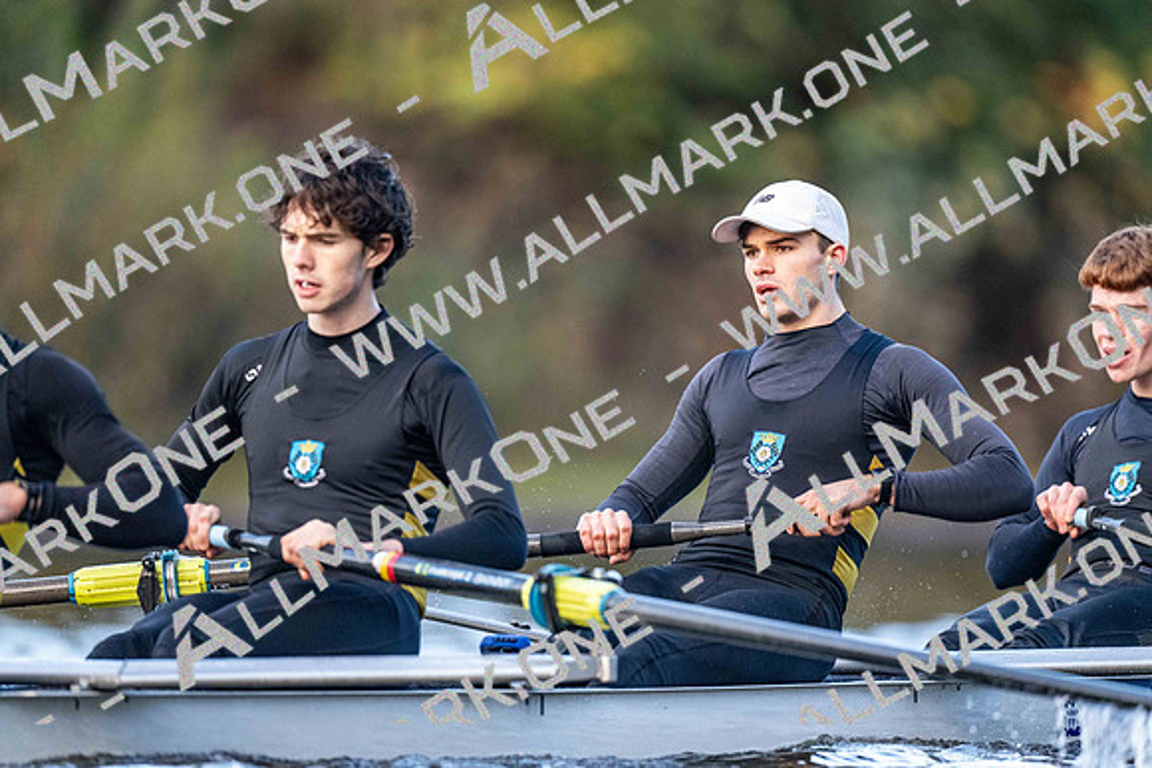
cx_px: 576
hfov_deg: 3.4
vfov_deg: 2.3
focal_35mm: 600
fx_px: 19204
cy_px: 384
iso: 4500
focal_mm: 600
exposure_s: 1/2500
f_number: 4
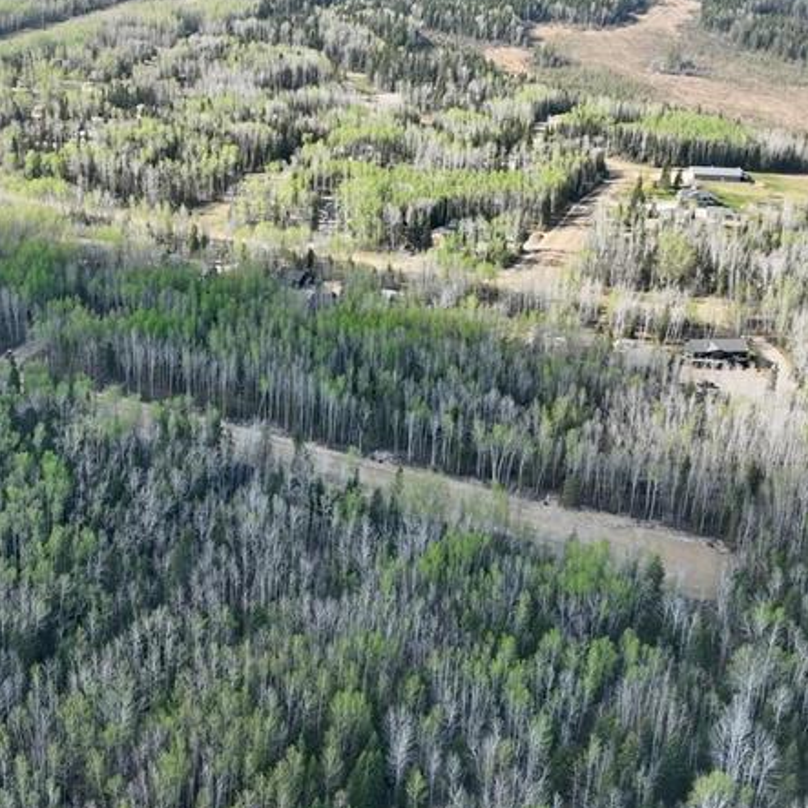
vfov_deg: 34.4
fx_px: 1294
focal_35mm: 49
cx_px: 230
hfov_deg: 34.1
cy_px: 277
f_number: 2.8
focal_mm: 12.29
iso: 200
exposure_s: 1/1250
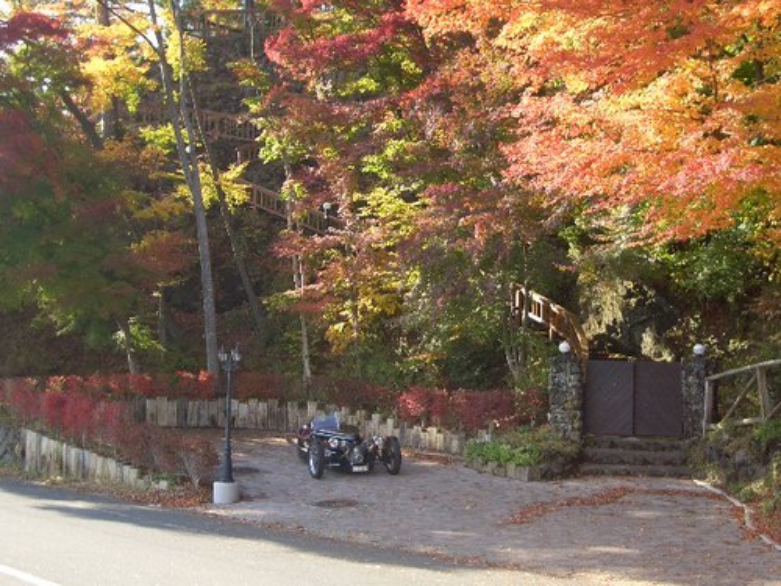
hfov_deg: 38.9
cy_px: 293
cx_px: 390
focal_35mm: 49
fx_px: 1106
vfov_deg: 29.7
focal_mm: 8.2
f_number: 3.1
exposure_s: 1/125
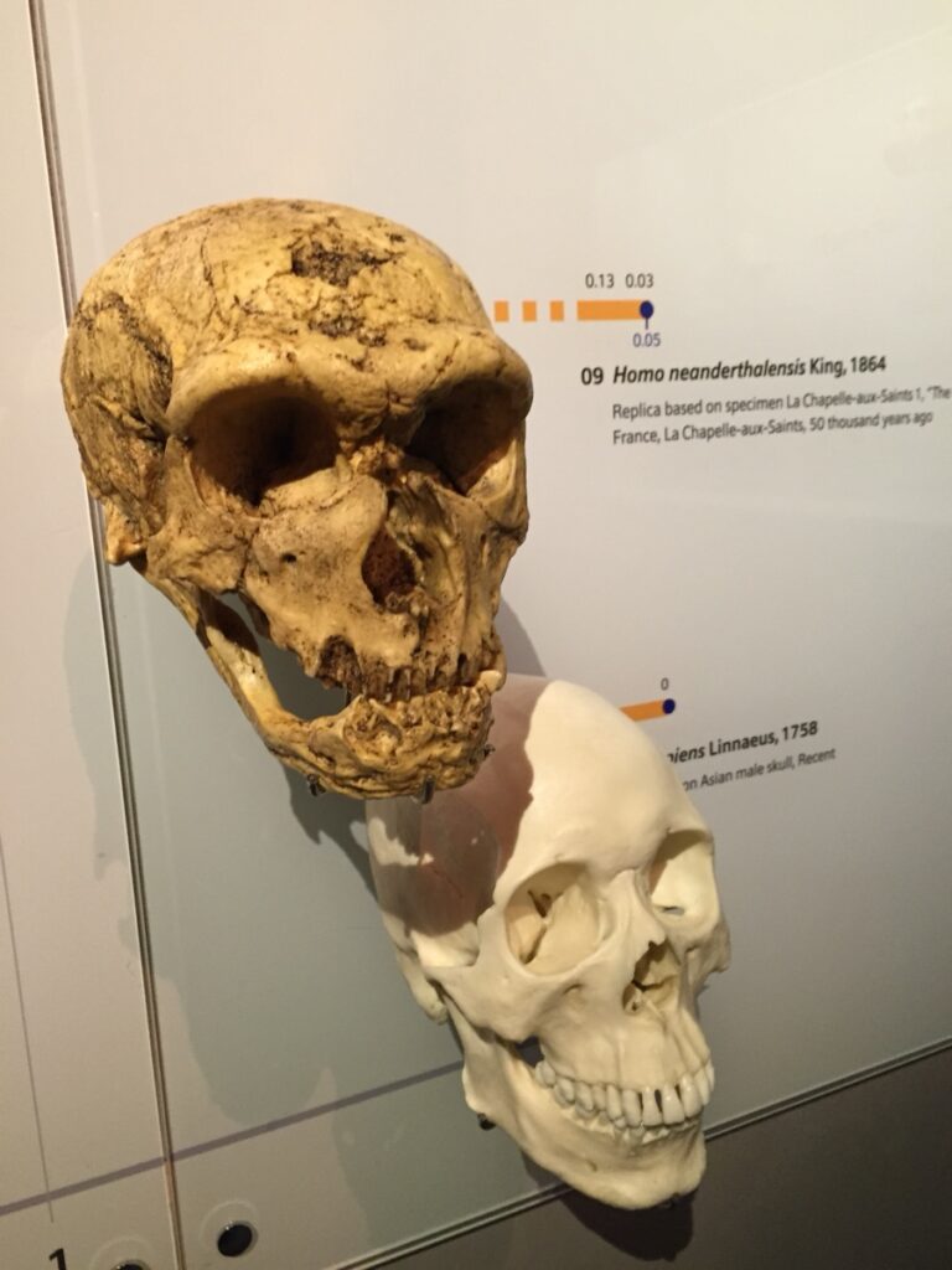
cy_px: 635
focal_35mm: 29
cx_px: 476
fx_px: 1063
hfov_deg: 48.2
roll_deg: +2.8
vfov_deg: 61.7
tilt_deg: -10.4
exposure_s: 1/30
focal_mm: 4.15
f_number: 2.2
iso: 125
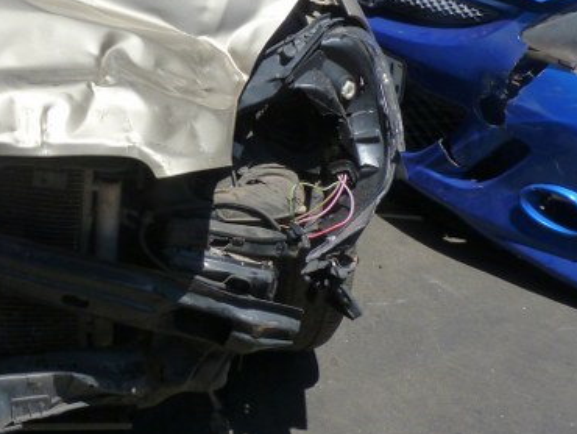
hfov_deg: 32.8
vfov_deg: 26.2
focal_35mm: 54
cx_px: 9
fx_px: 901
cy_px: 50
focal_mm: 4.5
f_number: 5.6
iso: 125
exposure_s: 1/400
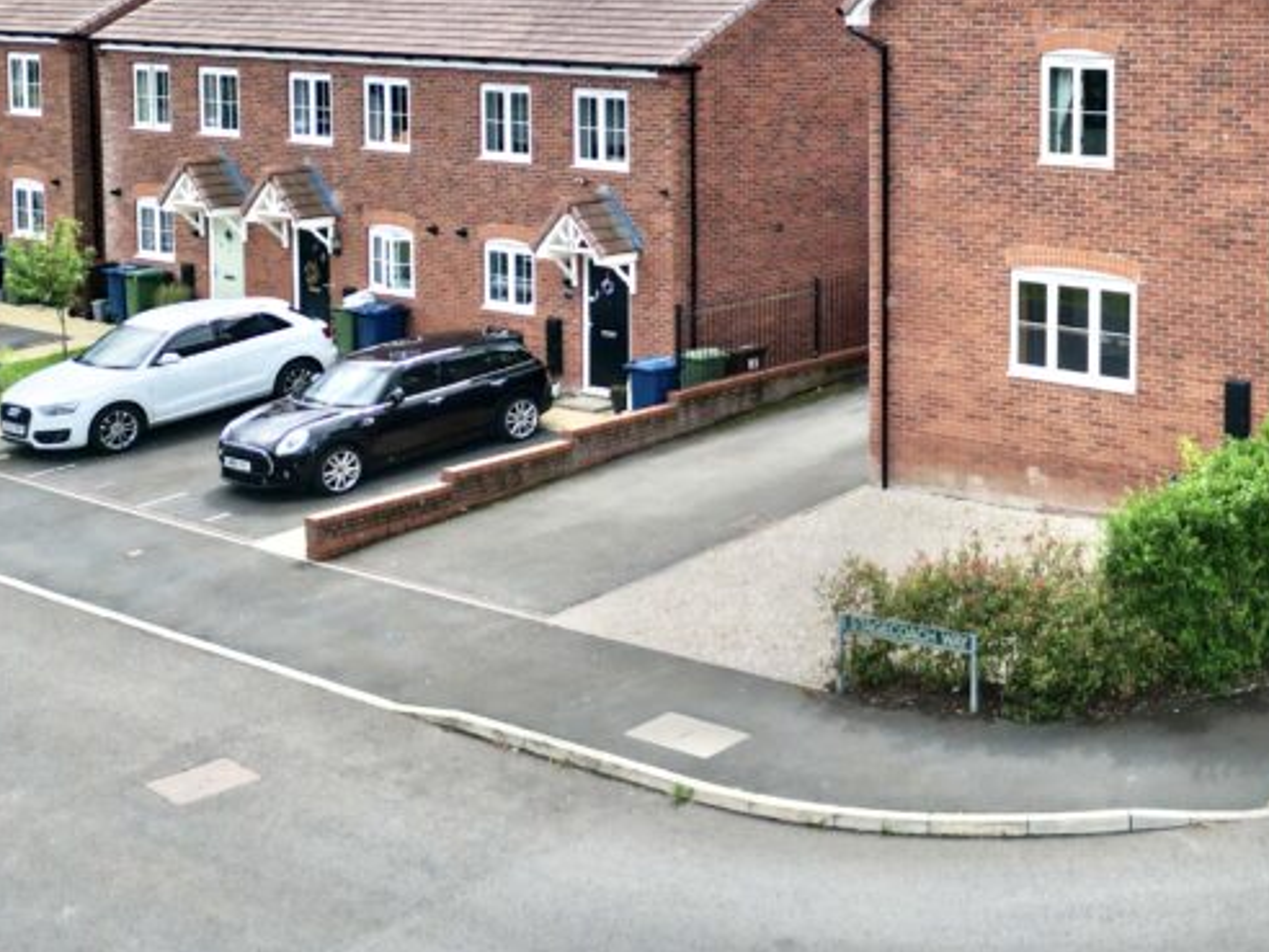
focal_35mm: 50
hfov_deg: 35.7
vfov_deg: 28.2
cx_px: 1168
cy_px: 134
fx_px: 1833
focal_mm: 6.72
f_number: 1.7
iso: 120
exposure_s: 1/3200
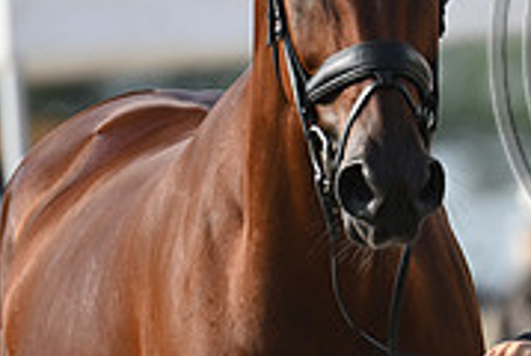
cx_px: 762
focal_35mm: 1294
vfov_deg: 1.1
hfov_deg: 1.6
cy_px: 7
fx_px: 19118
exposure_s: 1/1600
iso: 640
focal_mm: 400
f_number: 5
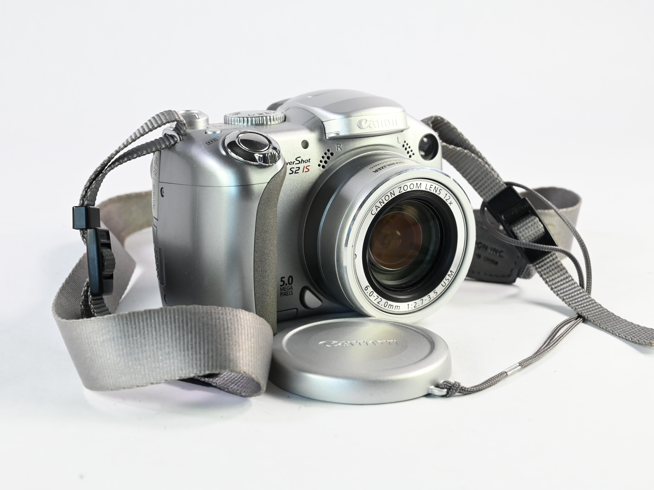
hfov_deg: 31.2
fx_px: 1171
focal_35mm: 62
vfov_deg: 23.7
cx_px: 303
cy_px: 246
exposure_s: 1/100
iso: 2000
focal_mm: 56
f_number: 11
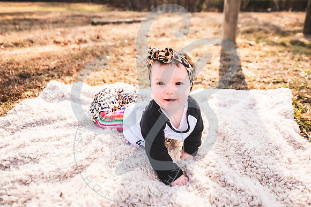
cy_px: 96
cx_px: 169
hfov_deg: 68.6
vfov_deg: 49.0
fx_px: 227
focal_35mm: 26
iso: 100
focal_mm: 24
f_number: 2.8
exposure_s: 1/500
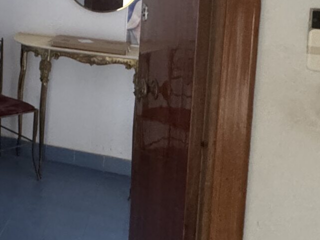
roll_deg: -1.1
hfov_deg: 31.2
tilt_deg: -4.1
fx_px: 518
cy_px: -28
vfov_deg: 24.3
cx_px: -16
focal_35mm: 56
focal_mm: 2.22
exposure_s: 1/60
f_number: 2.2
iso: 800
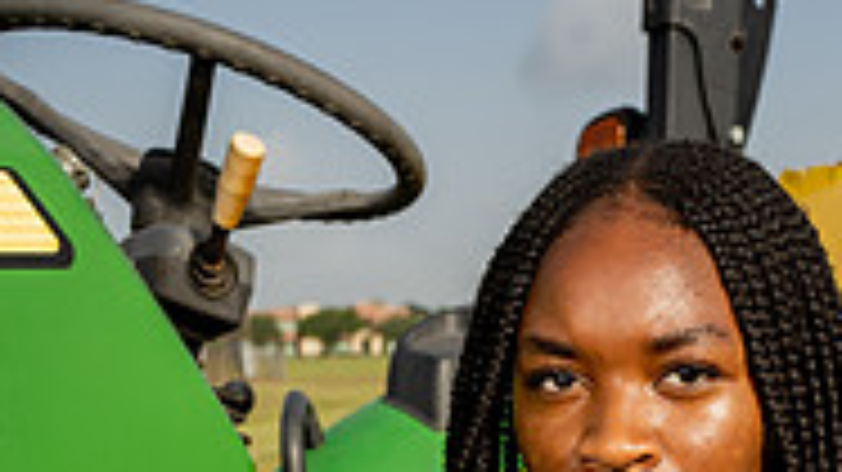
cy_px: 993
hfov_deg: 23.9
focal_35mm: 88
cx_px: 635
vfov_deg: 12.0
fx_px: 1964
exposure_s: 1/200
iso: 50
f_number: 6.3
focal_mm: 35
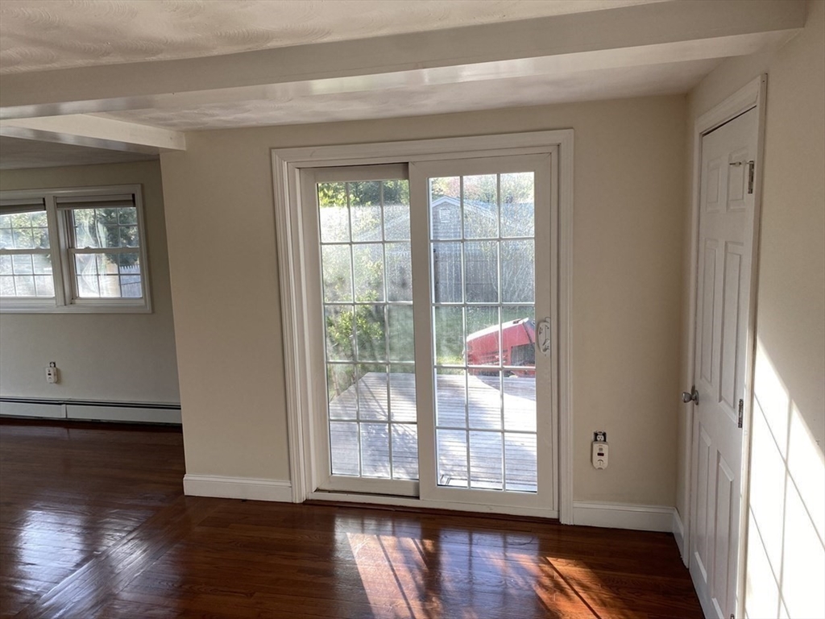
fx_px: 620
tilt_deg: -7.1
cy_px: 310
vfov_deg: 53.1
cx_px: 412
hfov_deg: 67.3
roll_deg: +2.2
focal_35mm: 26
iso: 40
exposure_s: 1/120
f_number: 1.8
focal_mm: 4.25
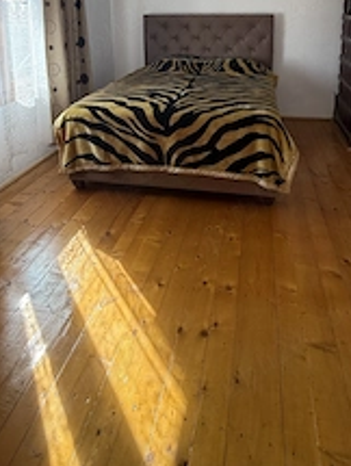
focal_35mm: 26
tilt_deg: -7.8
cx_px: 197
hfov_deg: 53.1
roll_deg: +1.0
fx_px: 350
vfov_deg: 59.2
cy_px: 63
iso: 160
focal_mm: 2.22
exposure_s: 1/99
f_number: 2.2
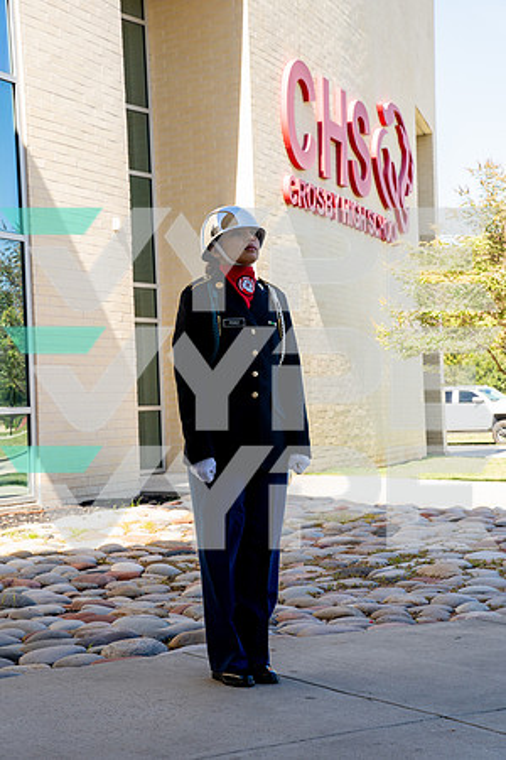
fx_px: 1476
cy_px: 380
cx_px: 253
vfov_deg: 28.8
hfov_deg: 19.5
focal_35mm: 70
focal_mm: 70
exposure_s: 1/125
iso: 200
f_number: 8
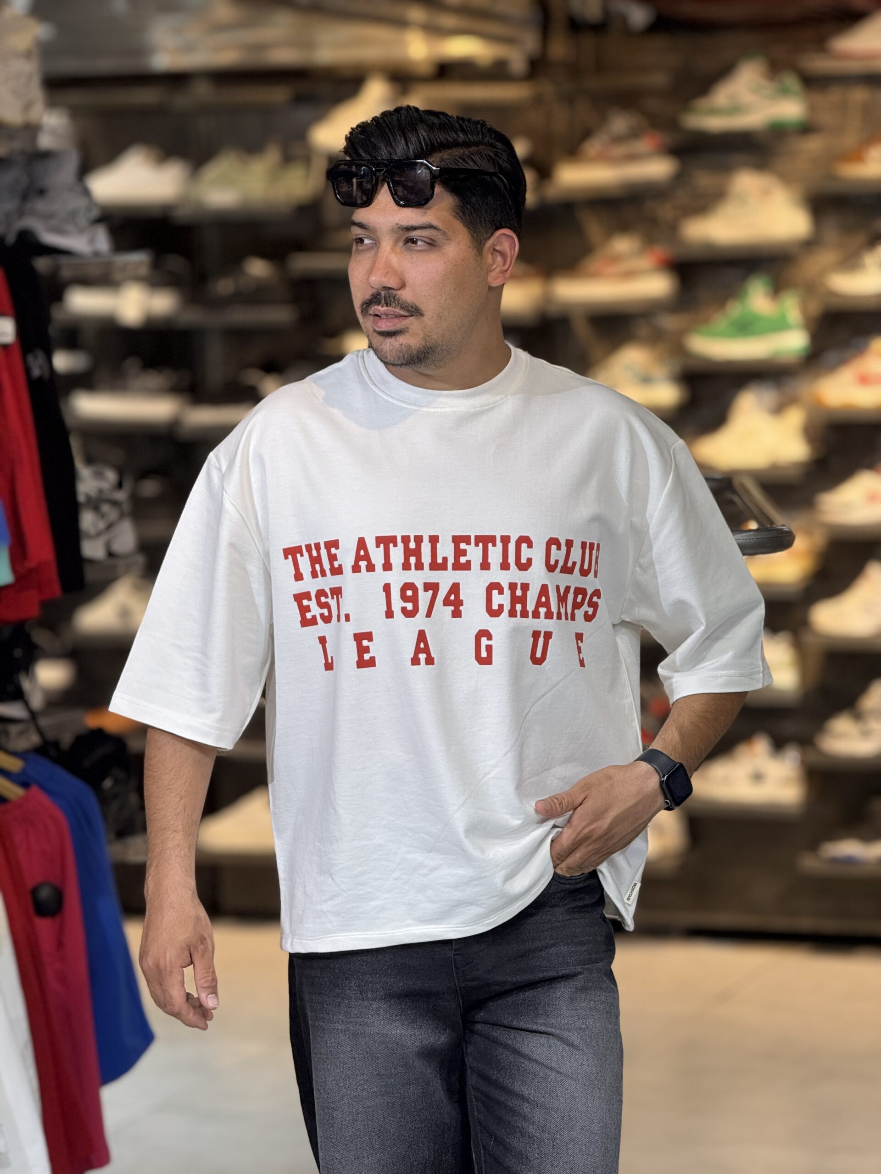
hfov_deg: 12.3
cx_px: 440
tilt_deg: -4.5
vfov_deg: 16.4
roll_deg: +0.3
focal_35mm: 120
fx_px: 4072
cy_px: 587
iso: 125
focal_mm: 15.66
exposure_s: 1/100
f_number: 2.8
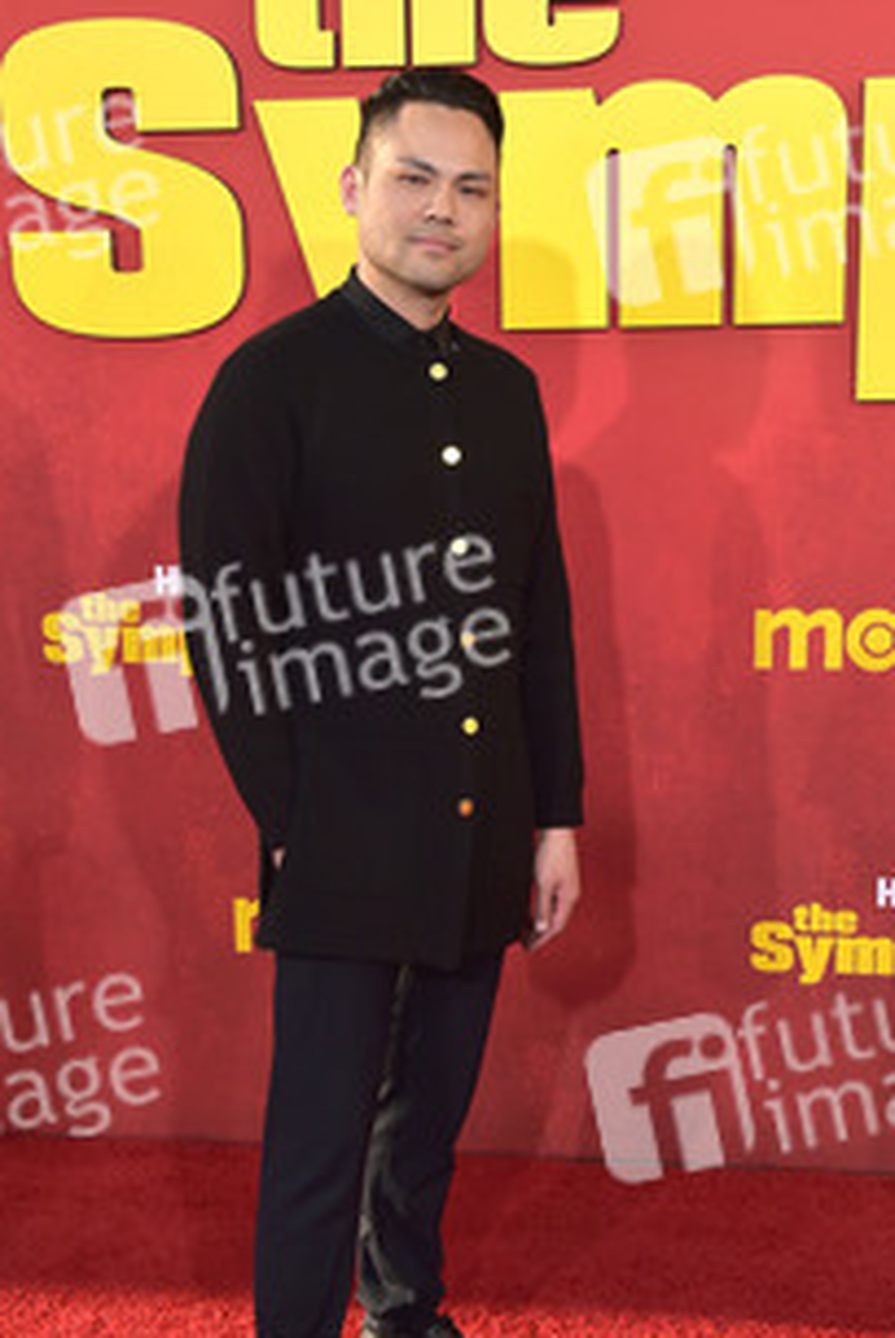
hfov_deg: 24.7
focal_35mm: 55
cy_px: 860
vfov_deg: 35.9
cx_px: 415
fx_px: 2046
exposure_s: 1/1600
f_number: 6.3
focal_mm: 42
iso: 800
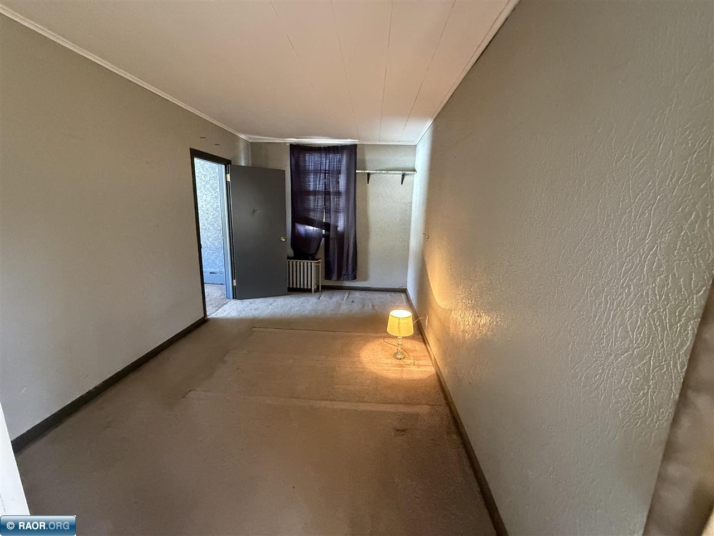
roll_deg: -1.7
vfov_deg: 85.7
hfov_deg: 102.1
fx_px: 289
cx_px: 357
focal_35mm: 14
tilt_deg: -11.6
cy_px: 268
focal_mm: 2.22
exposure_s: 1/60
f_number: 2.2
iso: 1000
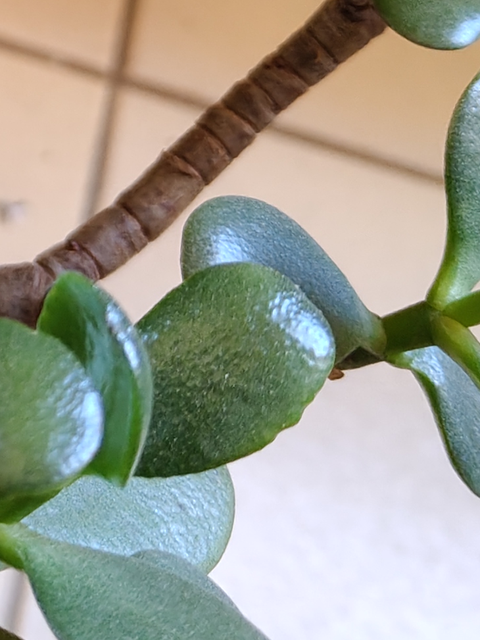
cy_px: -118
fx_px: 1867
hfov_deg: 12.7
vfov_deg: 18.5
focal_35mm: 101
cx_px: -498
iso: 160
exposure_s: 1/50
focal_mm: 5.59
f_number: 1.8
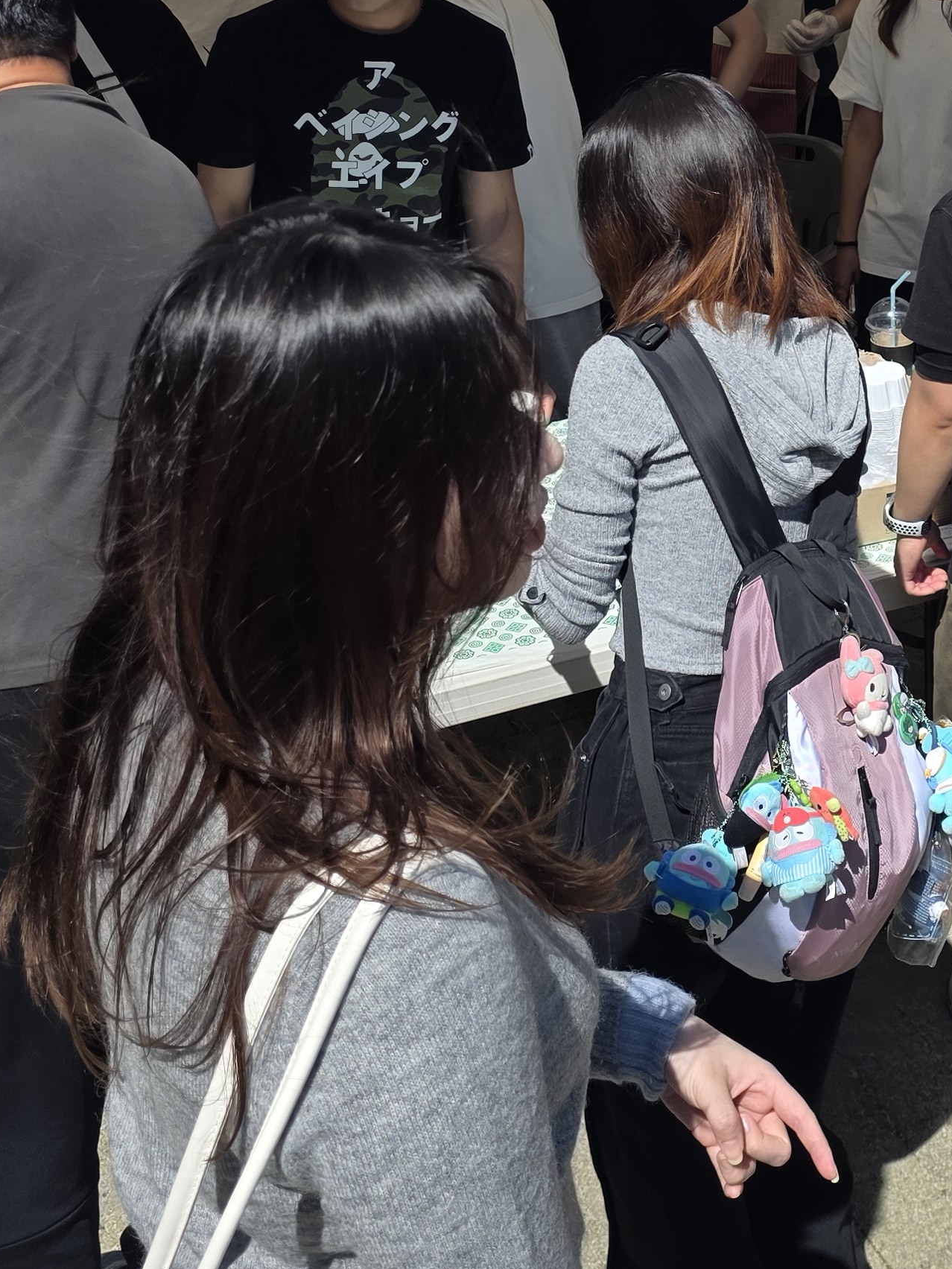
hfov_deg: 25.8
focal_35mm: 54
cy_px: 245
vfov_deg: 34.4
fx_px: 1980
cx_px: 920
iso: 80
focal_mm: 6.3
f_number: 1.7
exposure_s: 1/7061
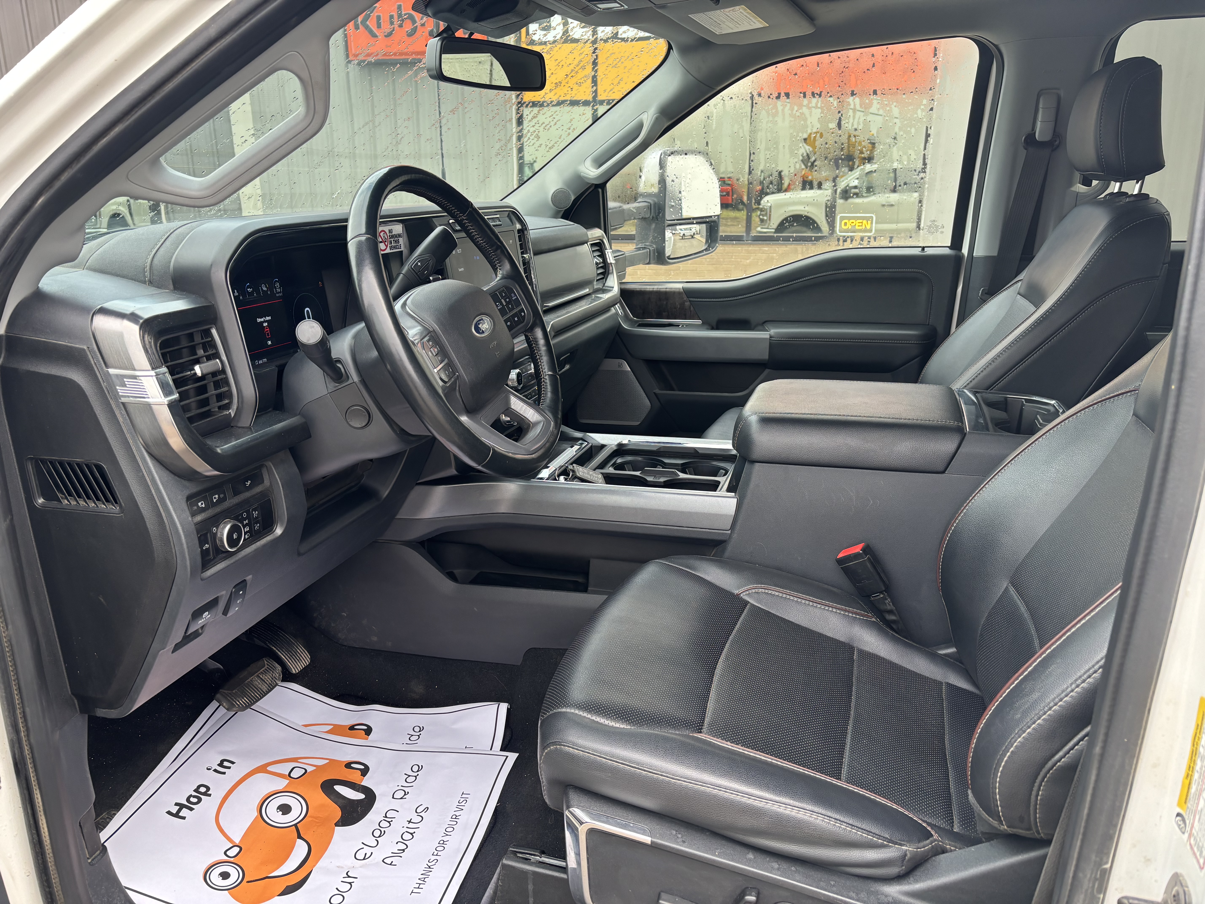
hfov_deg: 67.3
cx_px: 602
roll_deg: +0.5
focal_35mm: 26
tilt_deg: -16.8
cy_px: 452
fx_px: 905
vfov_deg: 53.1
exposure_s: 1/121
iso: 64
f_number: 1.6
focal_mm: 5.96
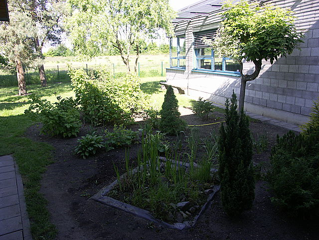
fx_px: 276
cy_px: 120
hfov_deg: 60.0
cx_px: 160
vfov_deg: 46.8
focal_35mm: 30
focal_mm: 7.73
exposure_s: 1/125
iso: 64
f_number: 4
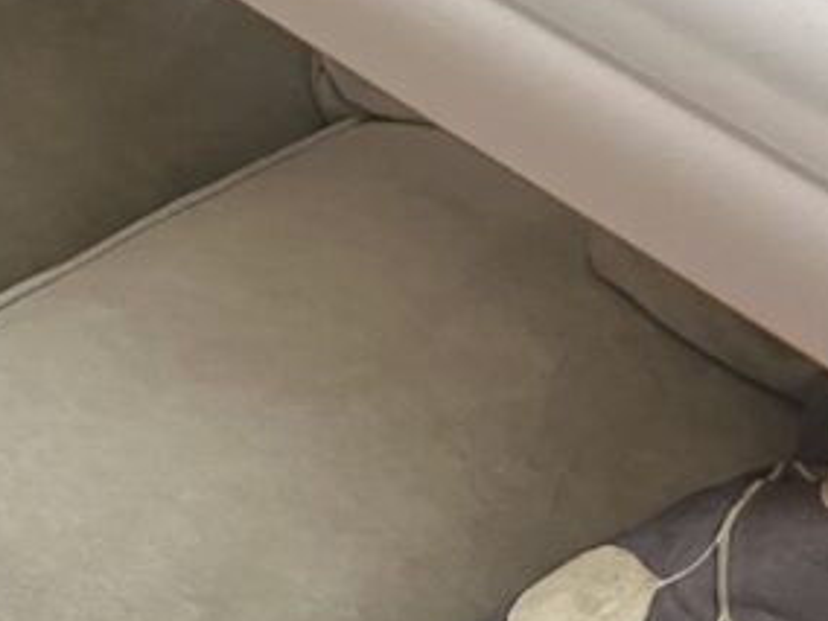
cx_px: 405
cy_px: -35
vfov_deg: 13.2
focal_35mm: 110
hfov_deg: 17.9
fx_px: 2631
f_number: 1.5
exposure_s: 1/60
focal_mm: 5.7
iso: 500
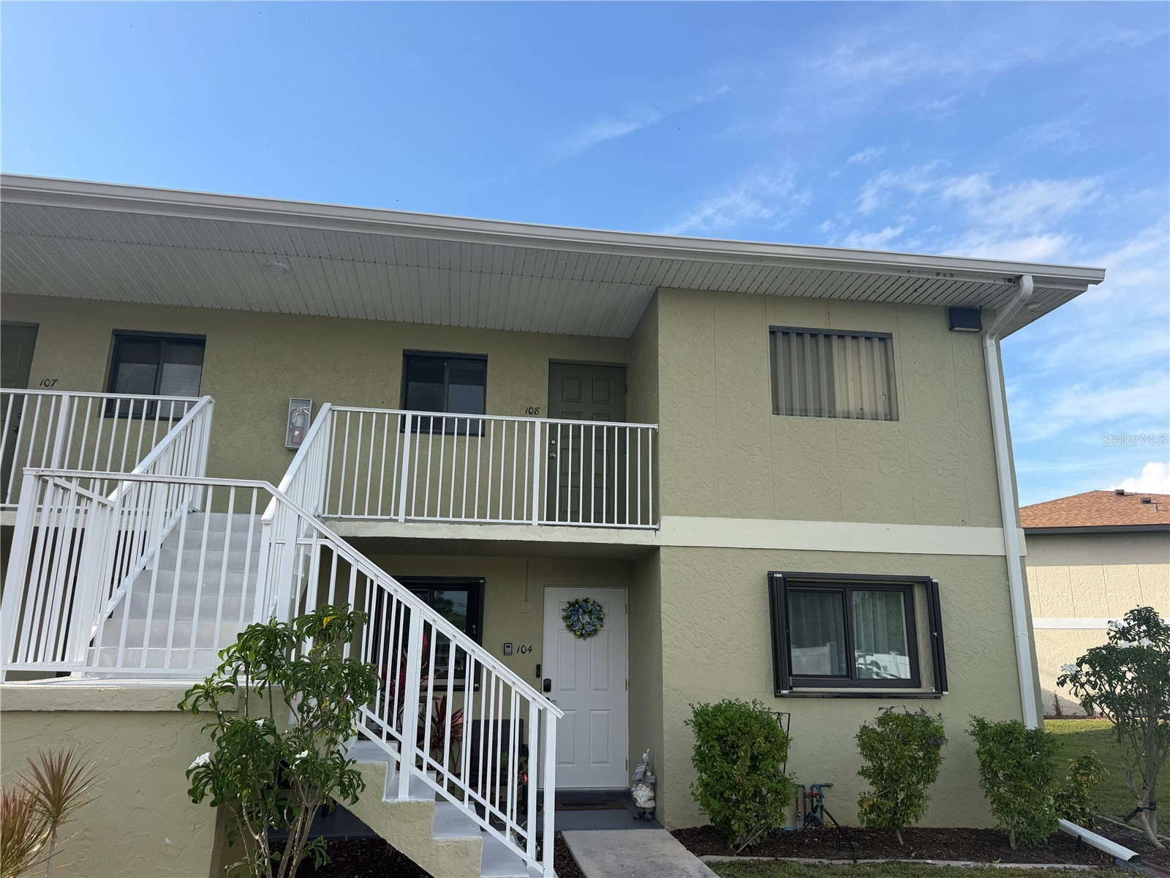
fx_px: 811
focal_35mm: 24
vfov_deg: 56.8
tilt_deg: +14.9
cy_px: 439
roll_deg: -1.5
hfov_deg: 71.6
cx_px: 585
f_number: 1.78
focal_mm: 6.76
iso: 80
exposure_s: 1/2801
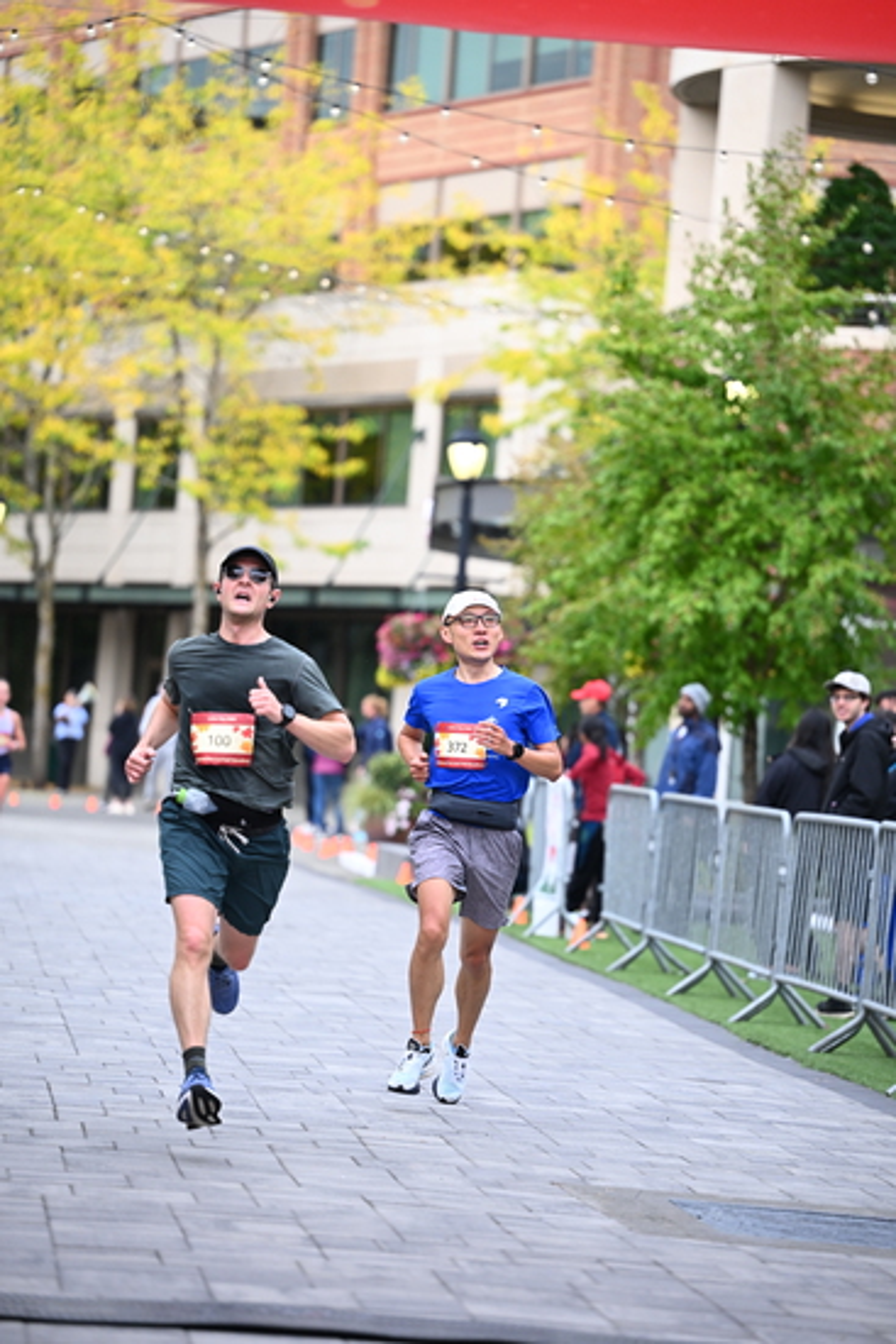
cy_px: 672
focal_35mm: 135
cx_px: 448
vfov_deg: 15.2
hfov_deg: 10.2
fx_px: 5036
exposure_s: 1/1600
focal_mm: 135
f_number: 2.8
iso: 1000
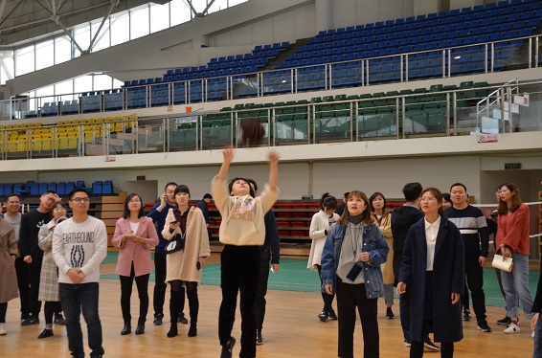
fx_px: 788
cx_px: 271
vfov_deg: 25.6
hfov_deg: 37.9
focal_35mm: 52
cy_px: 179
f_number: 4.5
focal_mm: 35
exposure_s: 1/60
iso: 800
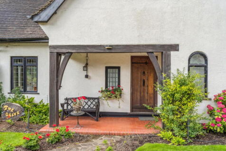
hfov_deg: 65.5
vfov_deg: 46.4
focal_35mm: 28
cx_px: 113
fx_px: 176
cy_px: 76
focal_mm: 28
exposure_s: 1/320
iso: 400
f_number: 8
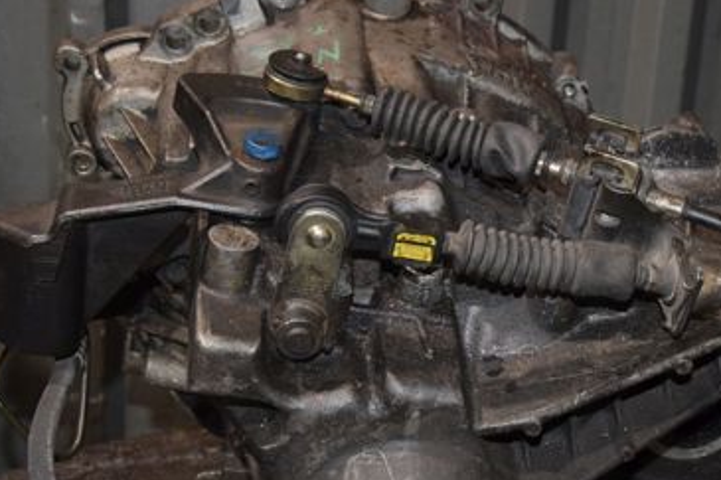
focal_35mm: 79
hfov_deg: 25.5
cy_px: 340
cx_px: 514
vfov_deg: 17.2
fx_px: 1581
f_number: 5
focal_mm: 30
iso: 800
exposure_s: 1/60
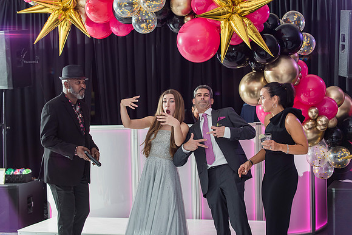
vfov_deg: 16.9
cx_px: 169
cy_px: 113
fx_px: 792
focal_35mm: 81
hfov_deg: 25.0
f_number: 4
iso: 1000
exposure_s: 1/100
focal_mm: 78
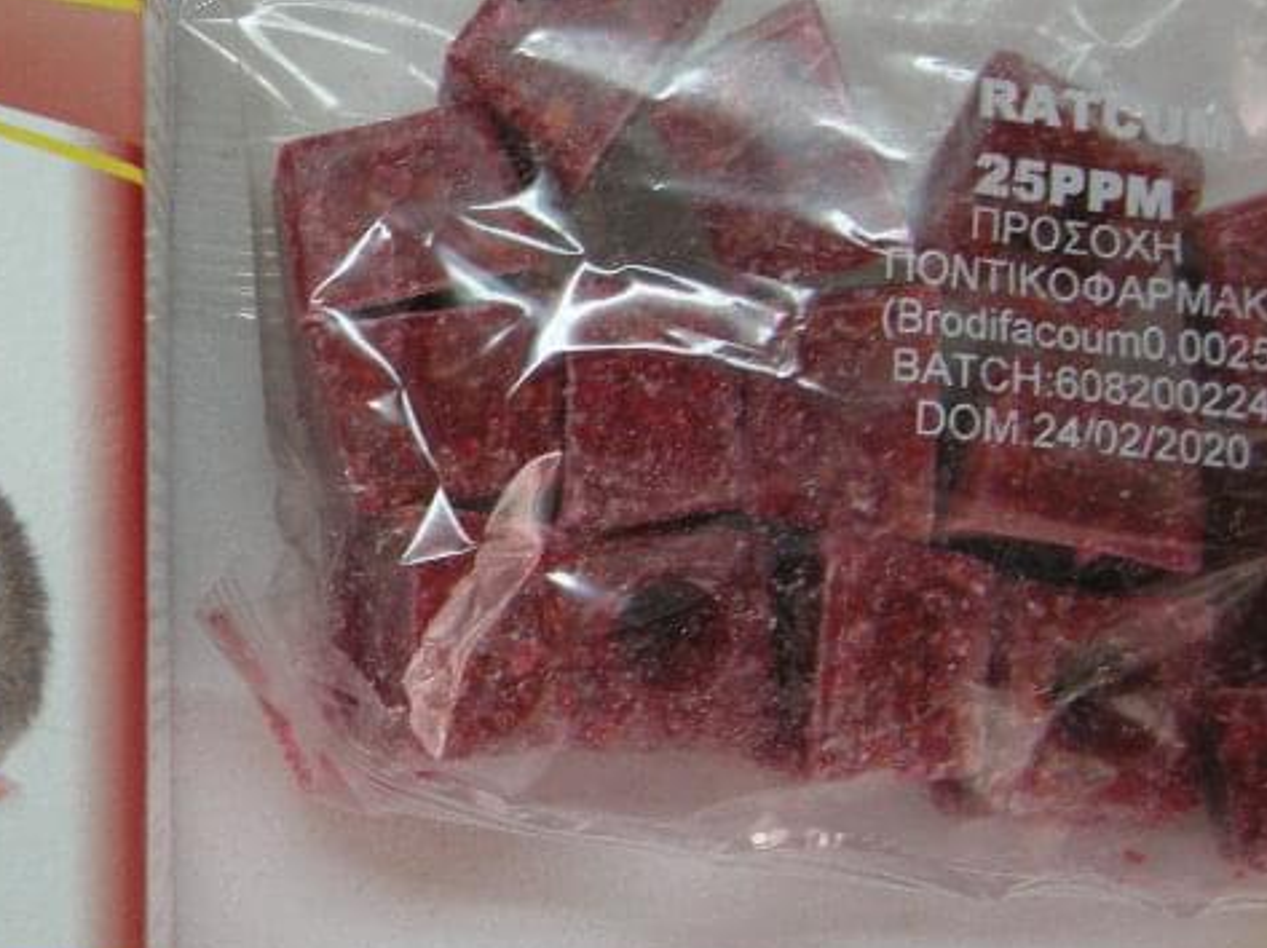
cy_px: 469
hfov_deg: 24.4
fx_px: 2853
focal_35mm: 78
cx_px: 134
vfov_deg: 18.9
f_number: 2.7
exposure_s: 1/45.8
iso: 130
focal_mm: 7.5
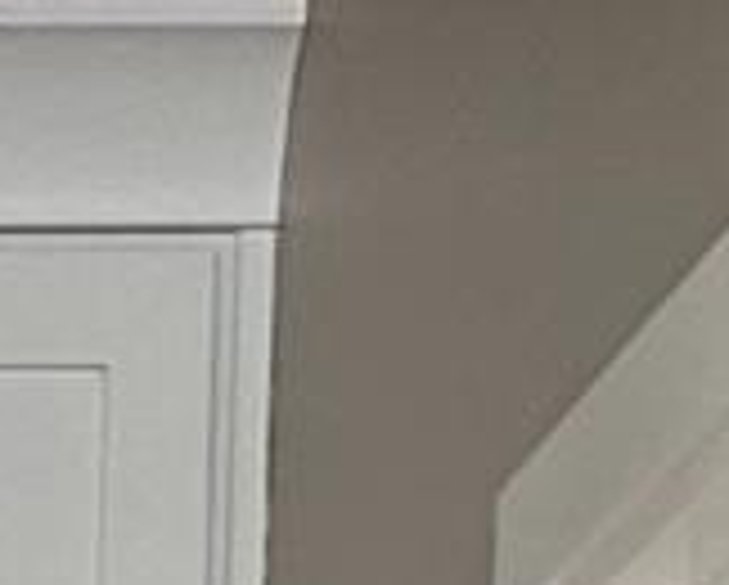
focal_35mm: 235
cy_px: 2799
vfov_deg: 5.3
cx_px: -799
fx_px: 5076
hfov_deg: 7.8
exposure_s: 1/60
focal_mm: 5.7
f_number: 1.5
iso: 100
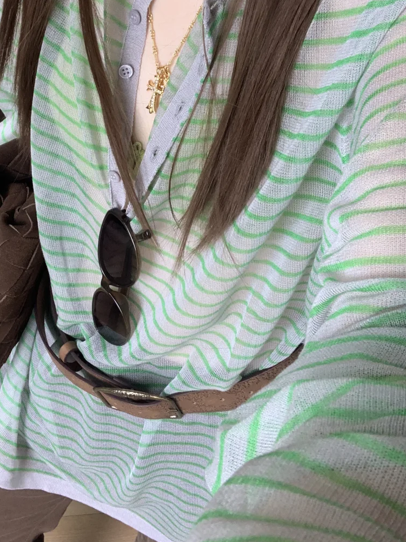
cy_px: 206
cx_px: 122
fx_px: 720
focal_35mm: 46
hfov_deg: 31.2
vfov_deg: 41.0
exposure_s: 1/121
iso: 64
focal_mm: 2.87
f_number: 2.2
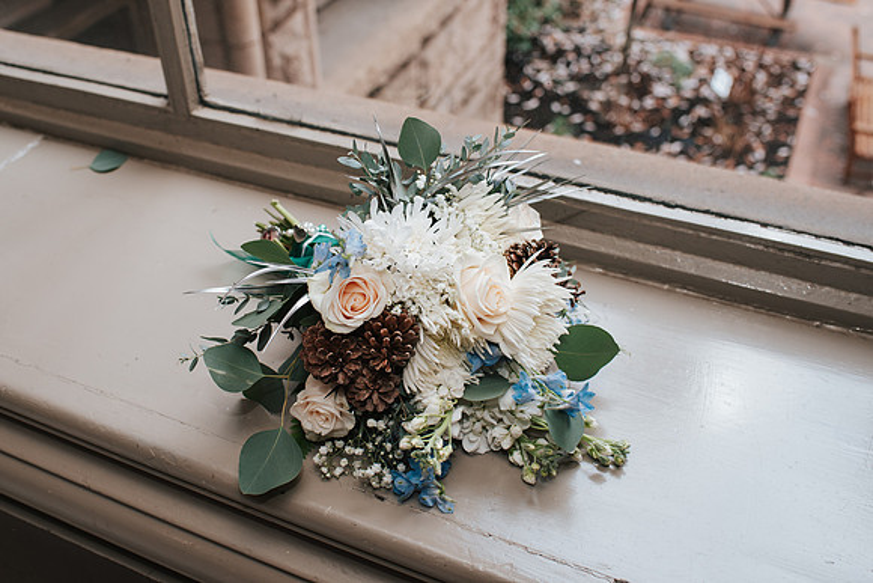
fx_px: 925
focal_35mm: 38
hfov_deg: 50.5
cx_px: 398
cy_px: 266
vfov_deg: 34.9
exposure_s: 1/200
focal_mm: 35
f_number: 3.5
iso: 450
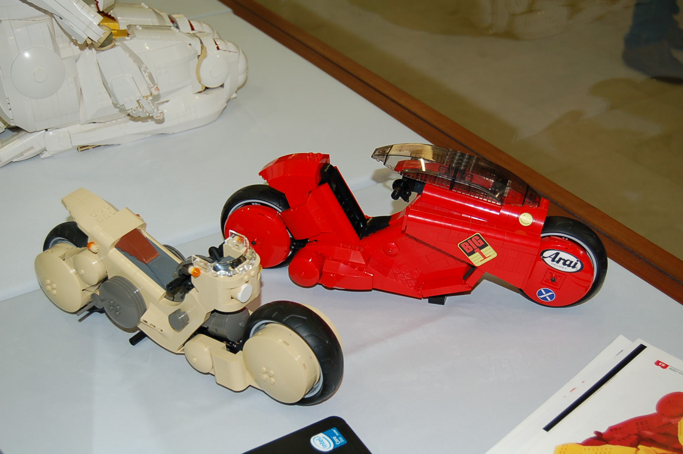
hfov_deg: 42.4
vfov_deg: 28.9
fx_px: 881
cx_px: 342
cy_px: 227
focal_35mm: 46
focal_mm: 31
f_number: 4.5
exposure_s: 1/60
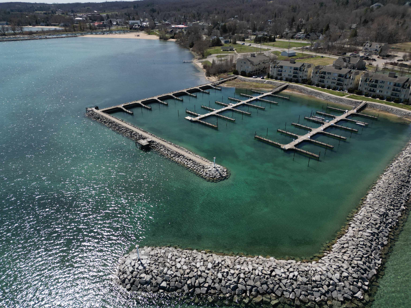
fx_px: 285
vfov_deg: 56.8
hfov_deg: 71.6
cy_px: 154
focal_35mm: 24
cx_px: 206
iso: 130
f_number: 1.7
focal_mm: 6.72
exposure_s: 1/250
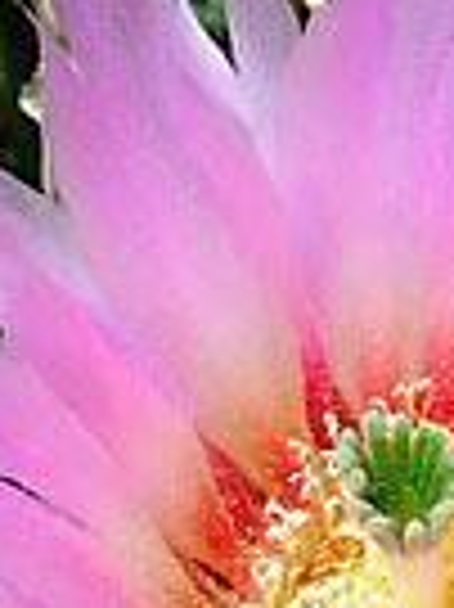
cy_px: 1054
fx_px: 8845
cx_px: 490
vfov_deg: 3.9
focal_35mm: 505
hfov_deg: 2.9
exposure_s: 1/500
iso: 800
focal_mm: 105
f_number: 16
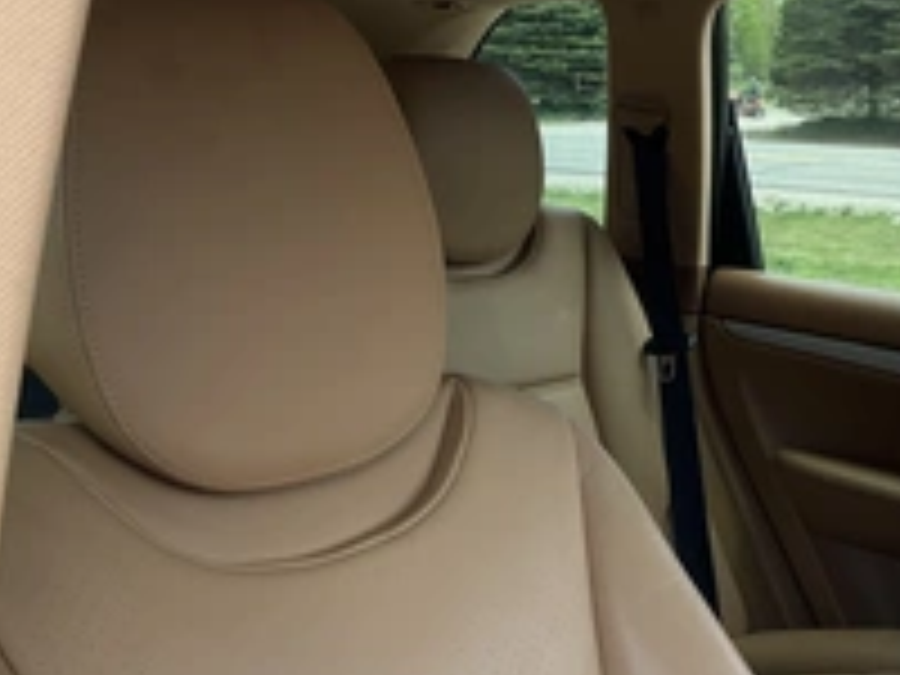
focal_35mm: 58
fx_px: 1508
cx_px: 752
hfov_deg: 32.1
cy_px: 450
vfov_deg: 25.1
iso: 25
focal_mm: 3
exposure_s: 1/269
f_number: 1.8
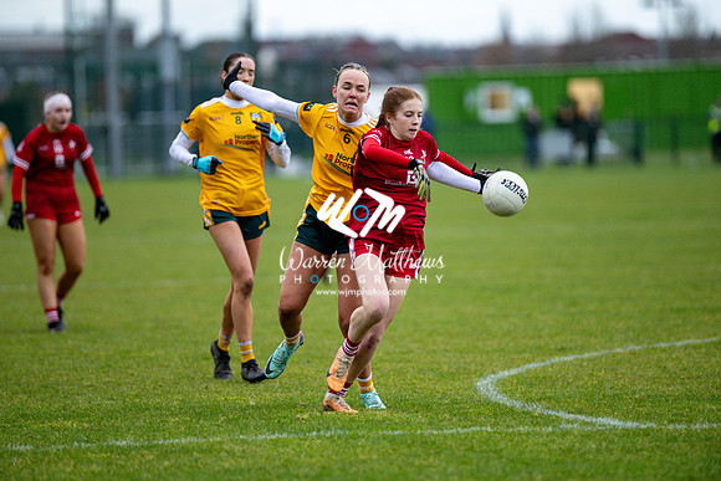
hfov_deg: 6.9
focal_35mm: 300
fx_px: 6009
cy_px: 240
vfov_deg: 4.6
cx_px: 360
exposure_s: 1/640
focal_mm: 300
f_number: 2.8
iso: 2800
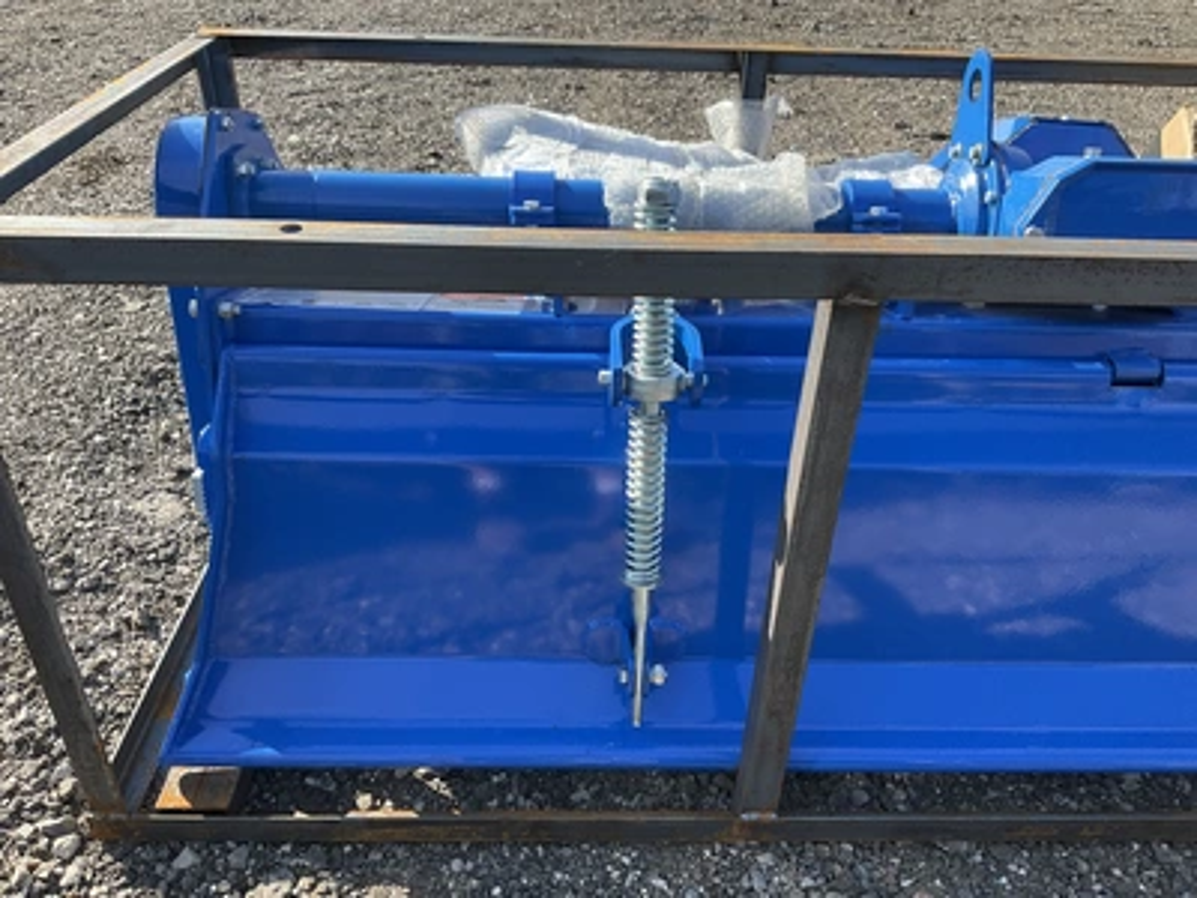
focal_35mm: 29
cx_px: 598
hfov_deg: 61.7
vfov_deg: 48.2
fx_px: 1003
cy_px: 449
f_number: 1.8
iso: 25
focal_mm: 3
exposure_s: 1/380
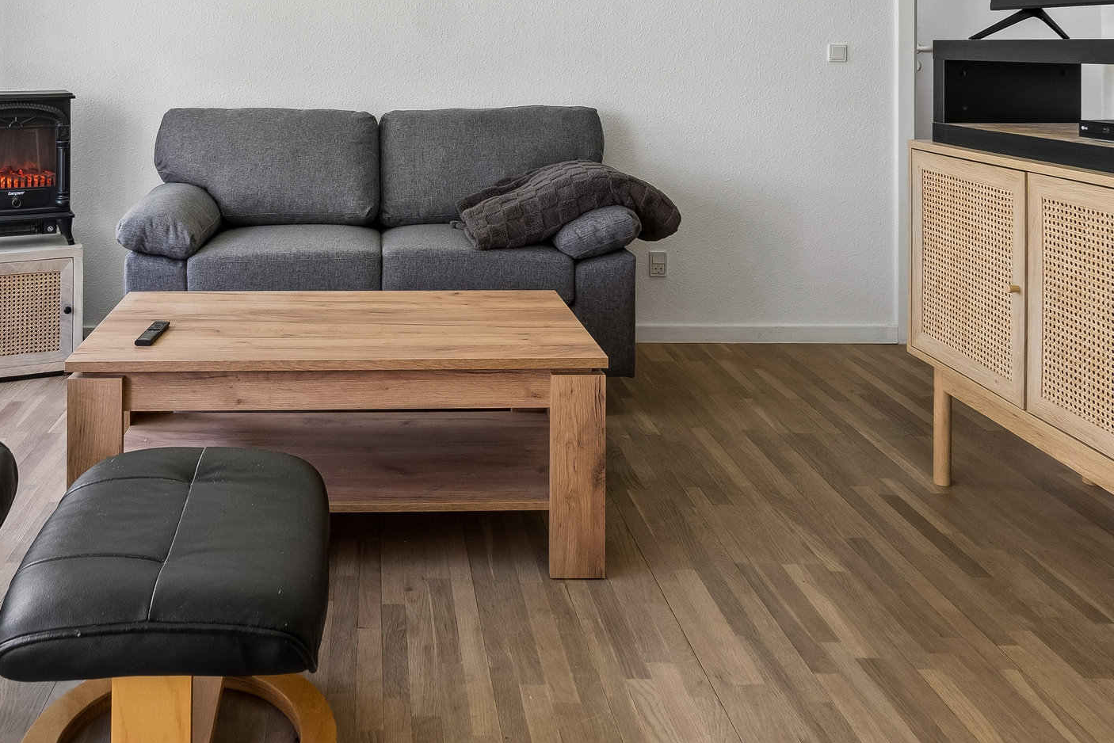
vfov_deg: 38.5
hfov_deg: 57.7
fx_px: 990
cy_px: 86
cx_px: 395
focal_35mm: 32
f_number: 8
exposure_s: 1/20
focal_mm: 10
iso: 200
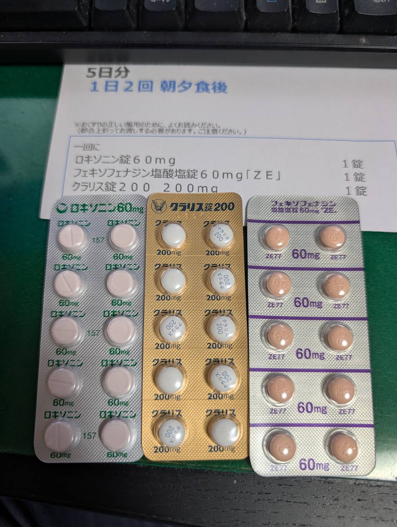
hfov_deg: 56.9
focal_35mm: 24
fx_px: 366
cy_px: 264
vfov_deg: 71.5
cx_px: 198
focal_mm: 6.9
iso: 31
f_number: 1.68
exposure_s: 1/99.6
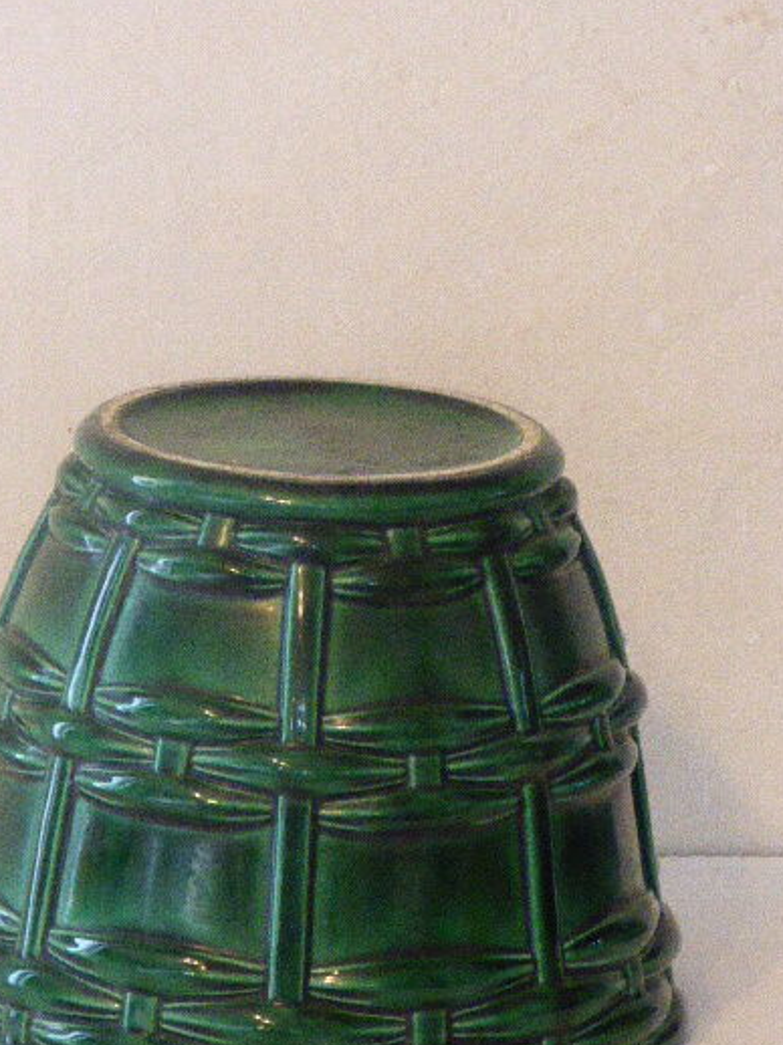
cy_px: 557
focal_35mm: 272
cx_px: 406
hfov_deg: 5.5
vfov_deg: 7.3
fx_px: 8210
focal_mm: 35.6
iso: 1600
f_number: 5.5
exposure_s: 1/30
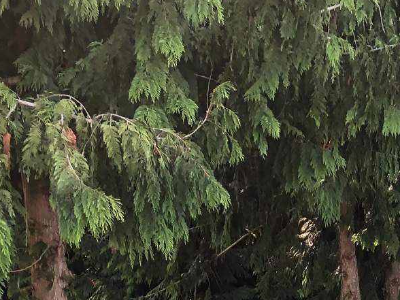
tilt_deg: -10.0
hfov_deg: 18.3
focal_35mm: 96
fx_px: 1109
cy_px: 444
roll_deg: +0.6
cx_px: 586
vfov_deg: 14.4
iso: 32
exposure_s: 1/120
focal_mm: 3.99
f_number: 1.8
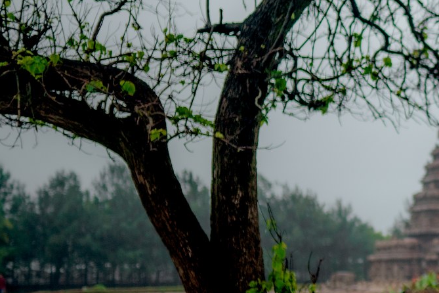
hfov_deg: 17.3
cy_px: 117
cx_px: 648
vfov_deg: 12.8
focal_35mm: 107
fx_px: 1305
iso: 250
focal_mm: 35
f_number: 1.6
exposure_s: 1/500
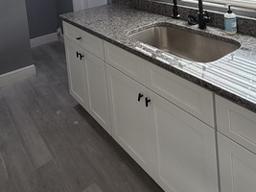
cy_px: -32
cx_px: 121
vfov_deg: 33.8
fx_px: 259
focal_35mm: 35
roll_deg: +5.4
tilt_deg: -4.0
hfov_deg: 52.6
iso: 125
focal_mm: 2.22
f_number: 2.2
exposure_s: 1/120
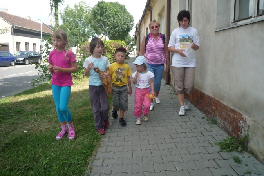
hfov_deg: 67.4
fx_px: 198
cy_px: 85
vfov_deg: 47.9
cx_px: 132
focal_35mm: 27
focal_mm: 4.4
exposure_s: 1/400
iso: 100
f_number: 2.8
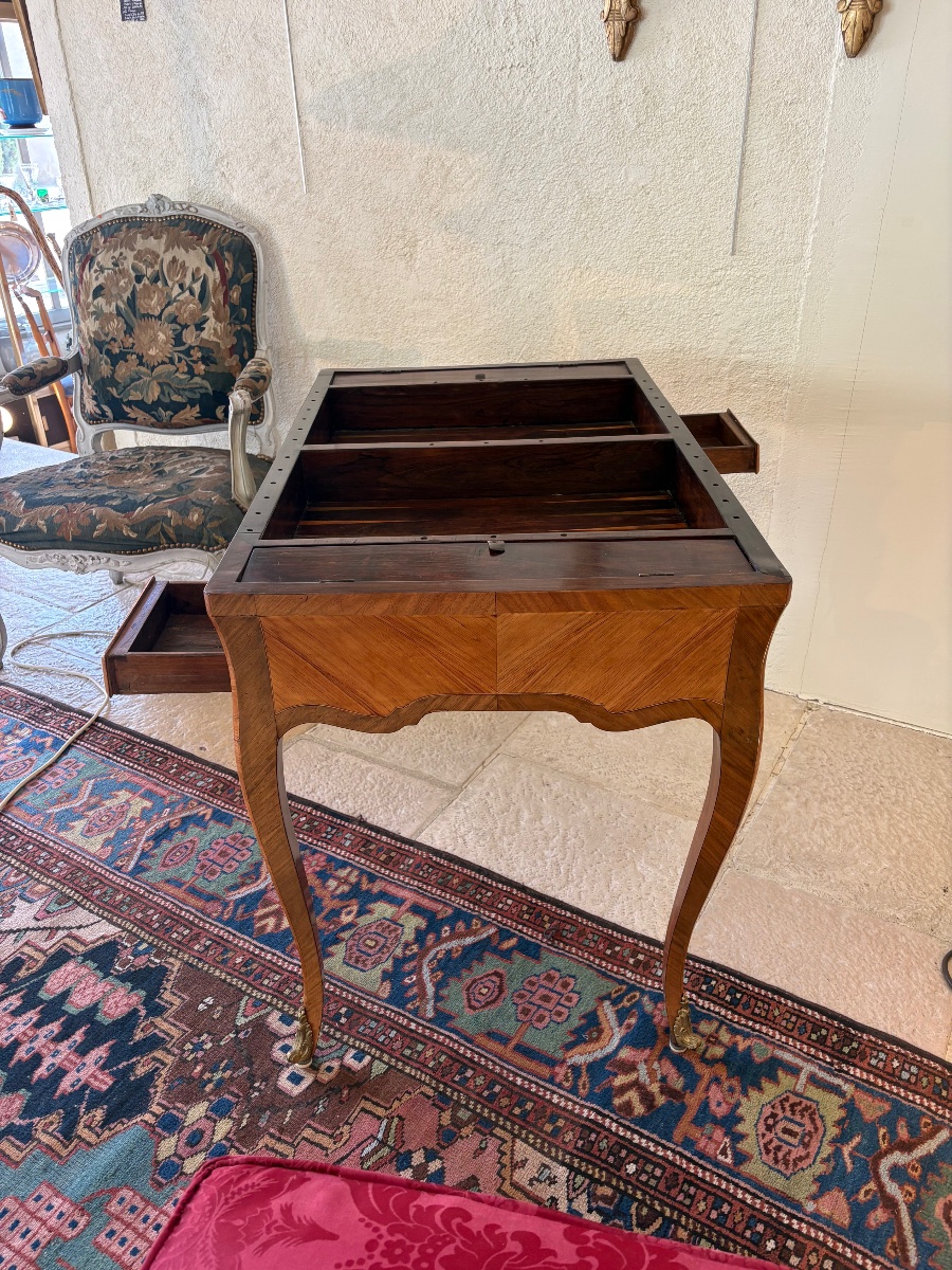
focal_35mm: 26
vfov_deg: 67.3
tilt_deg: -28.3
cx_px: 476
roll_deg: +1.0
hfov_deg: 53.1
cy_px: 635
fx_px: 953
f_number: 1.6
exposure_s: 1/50
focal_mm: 5.96
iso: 80
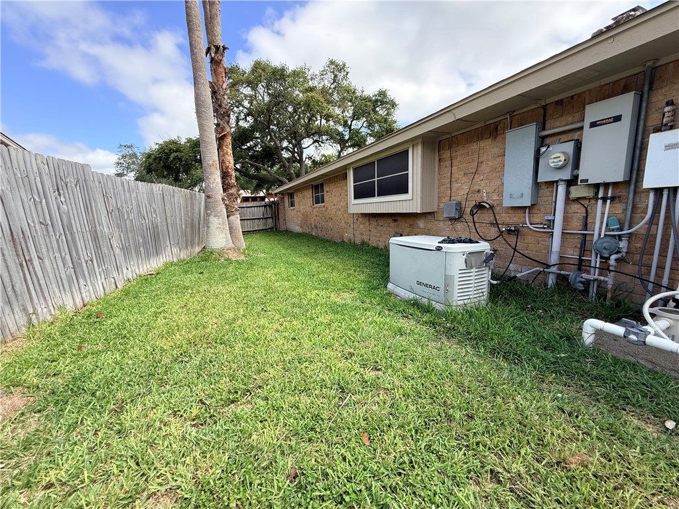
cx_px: 340
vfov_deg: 85.7
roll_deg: +2.1
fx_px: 275
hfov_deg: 102.1
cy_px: 254
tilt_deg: -8.7
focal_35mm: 14
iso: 64
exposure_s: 1/709
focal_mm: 2.22
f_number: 2.2
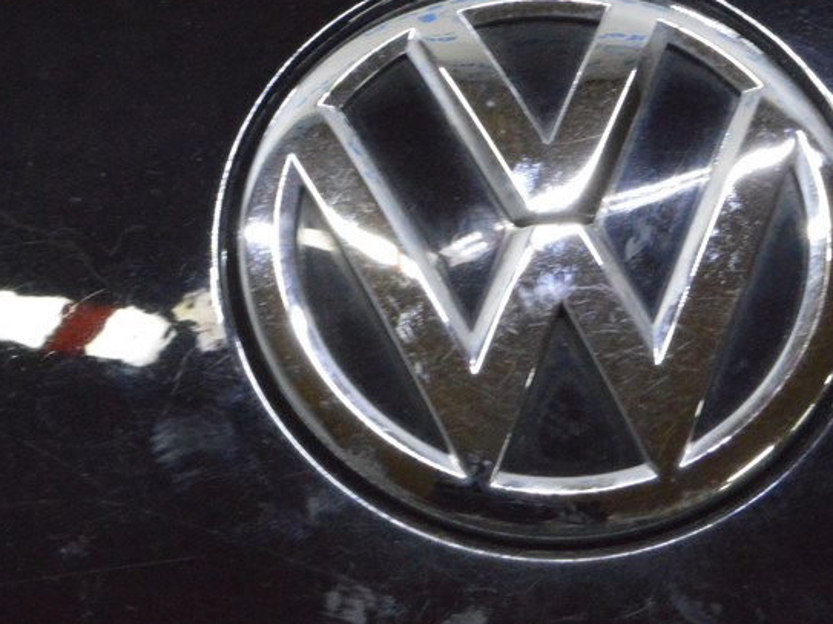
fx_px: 3007
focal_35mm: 125
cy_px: 160
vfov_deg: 11.8
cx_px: 575
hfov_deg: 15.7
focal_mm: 46
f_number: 20
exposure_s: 1/20
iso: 6400
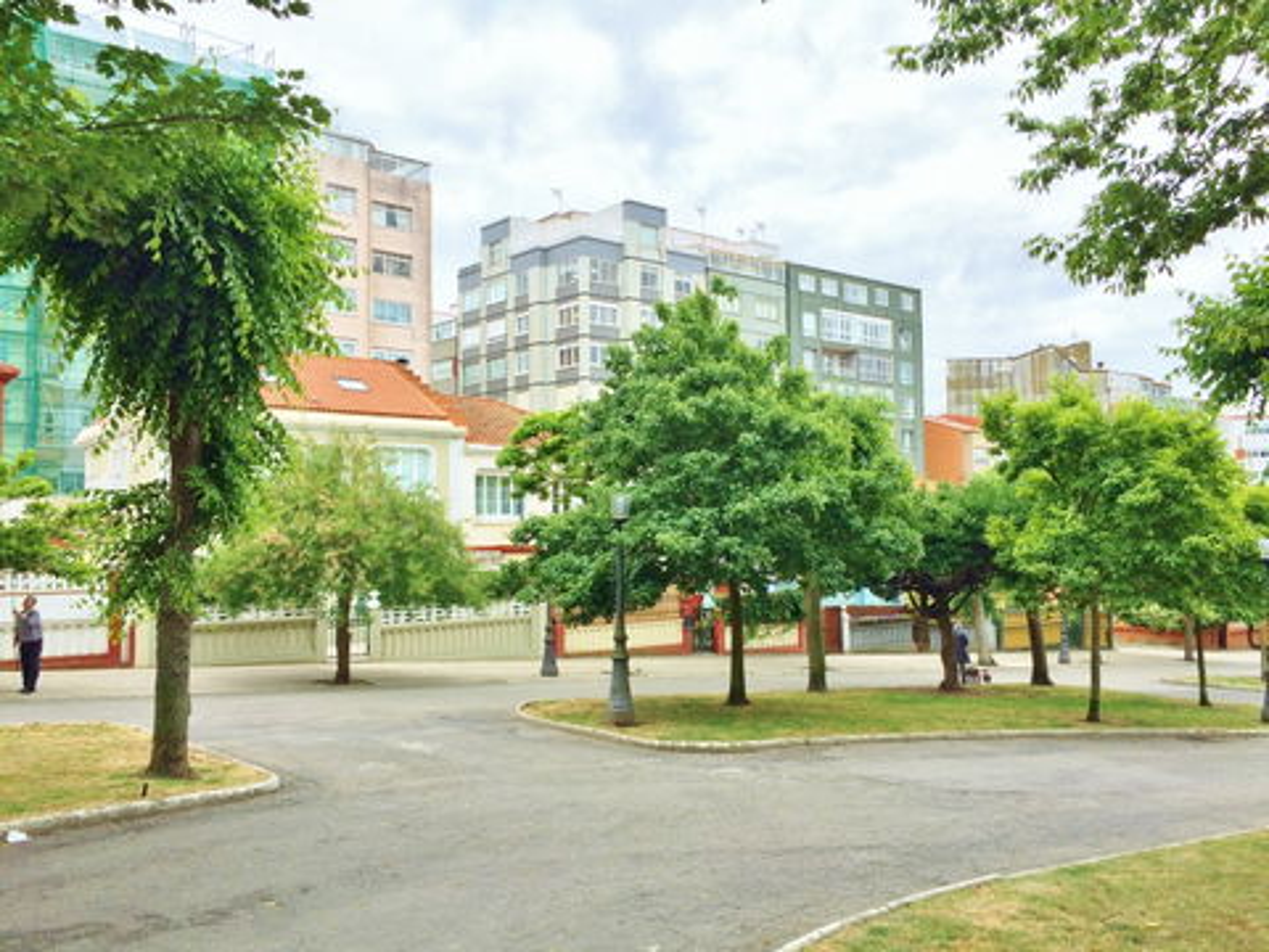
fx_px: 1063
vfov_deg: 48.2
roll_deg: +1.6
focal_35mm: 29
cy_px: 476
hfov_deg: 61.7
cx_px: 634
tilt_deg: +1.7
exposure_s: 1/471
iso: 32
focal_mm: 4.15
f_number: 2.2
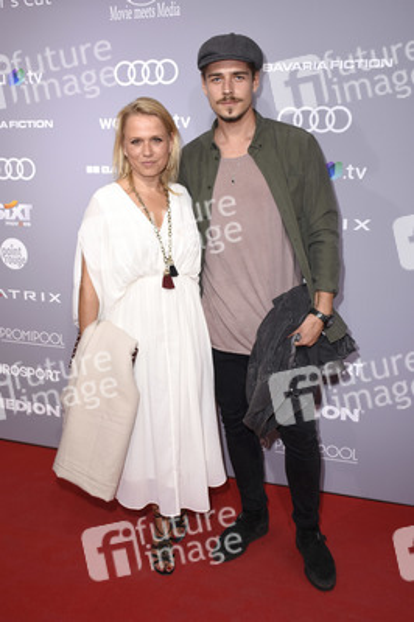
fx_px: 570
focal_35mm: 33
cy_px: 311
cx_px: 207
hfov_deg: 39.9
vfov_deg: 57.3
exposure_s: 1/160
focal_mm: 22
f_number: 6.3
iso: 250
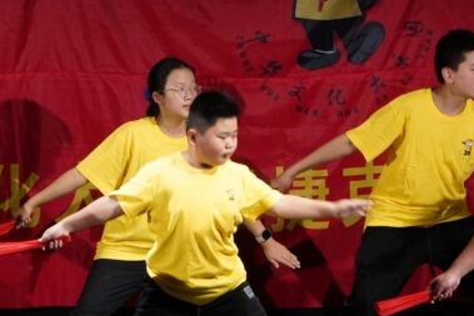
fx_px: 4346
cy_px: 178
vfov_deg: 4.2
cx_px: 381
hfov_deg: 6.2
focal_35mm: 330
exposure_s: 1/160
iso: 6400
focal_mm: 122
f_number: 8
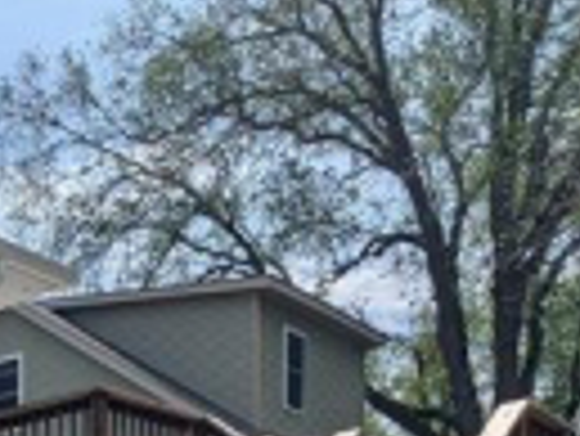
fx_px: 1040
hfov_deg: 25.6
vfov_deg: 19.3
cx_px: -220
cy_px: 728
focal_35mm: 62
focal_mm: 2.02
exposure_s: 1/5848
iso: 51
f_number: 1.7
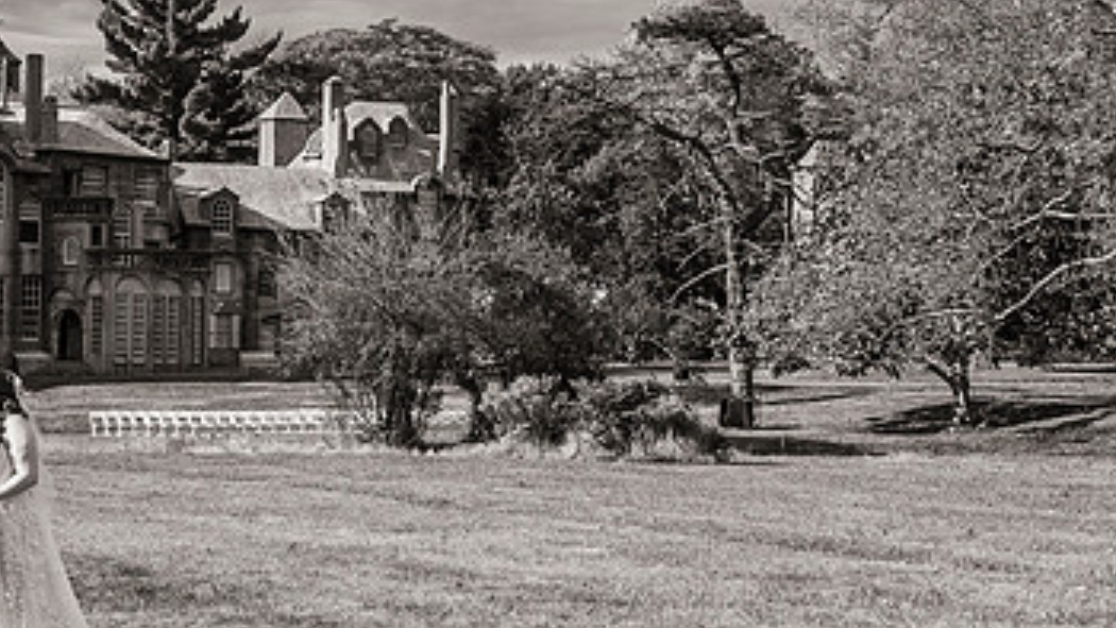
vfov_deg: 15.4
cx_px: 348
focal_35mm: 78
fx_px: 2309
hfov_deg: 27.0
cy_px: 121
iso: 200
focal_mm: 45
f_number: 5.6
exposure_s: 1/2000
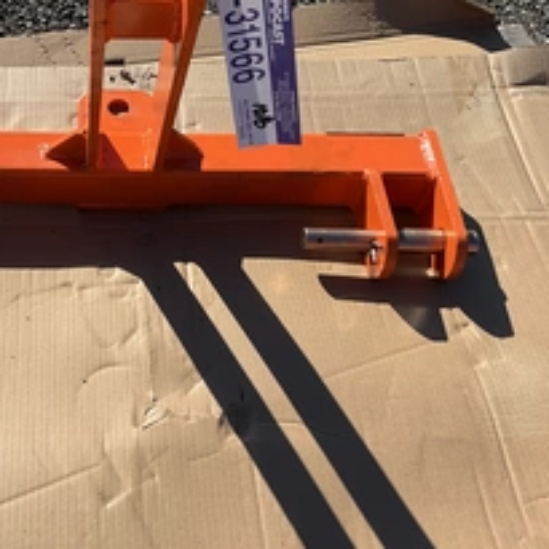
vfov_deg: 33.6
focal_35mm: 50
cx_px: 110
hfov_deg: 33.1
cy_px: 166
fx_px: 897
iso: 25
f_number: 1.8
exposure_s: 1/2427
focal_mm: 3
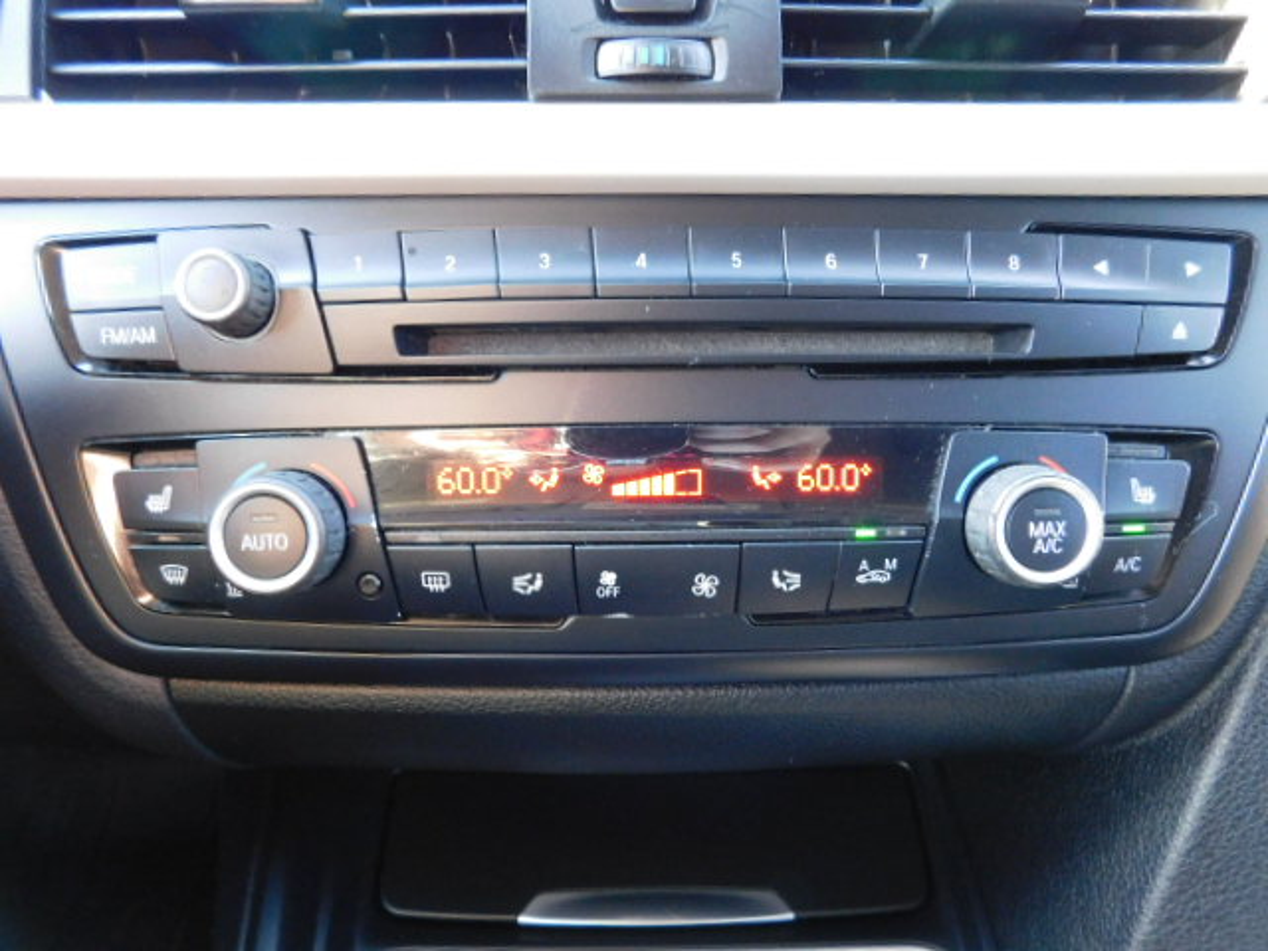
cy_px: 476
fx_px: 843
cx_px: 634
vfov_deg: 58.9
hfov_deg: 73.9
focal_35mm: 23
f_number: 3
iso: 400
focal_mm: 4
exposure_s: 1/15
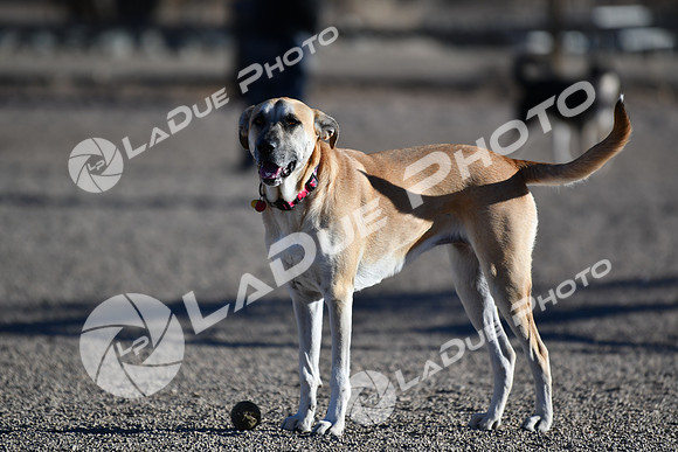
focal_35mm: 300
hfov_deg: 6.9
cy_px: 226
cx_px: 339
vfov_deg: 4.6
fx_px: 5651
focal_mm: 200
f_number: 2.8
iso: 140
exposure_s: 1/4000
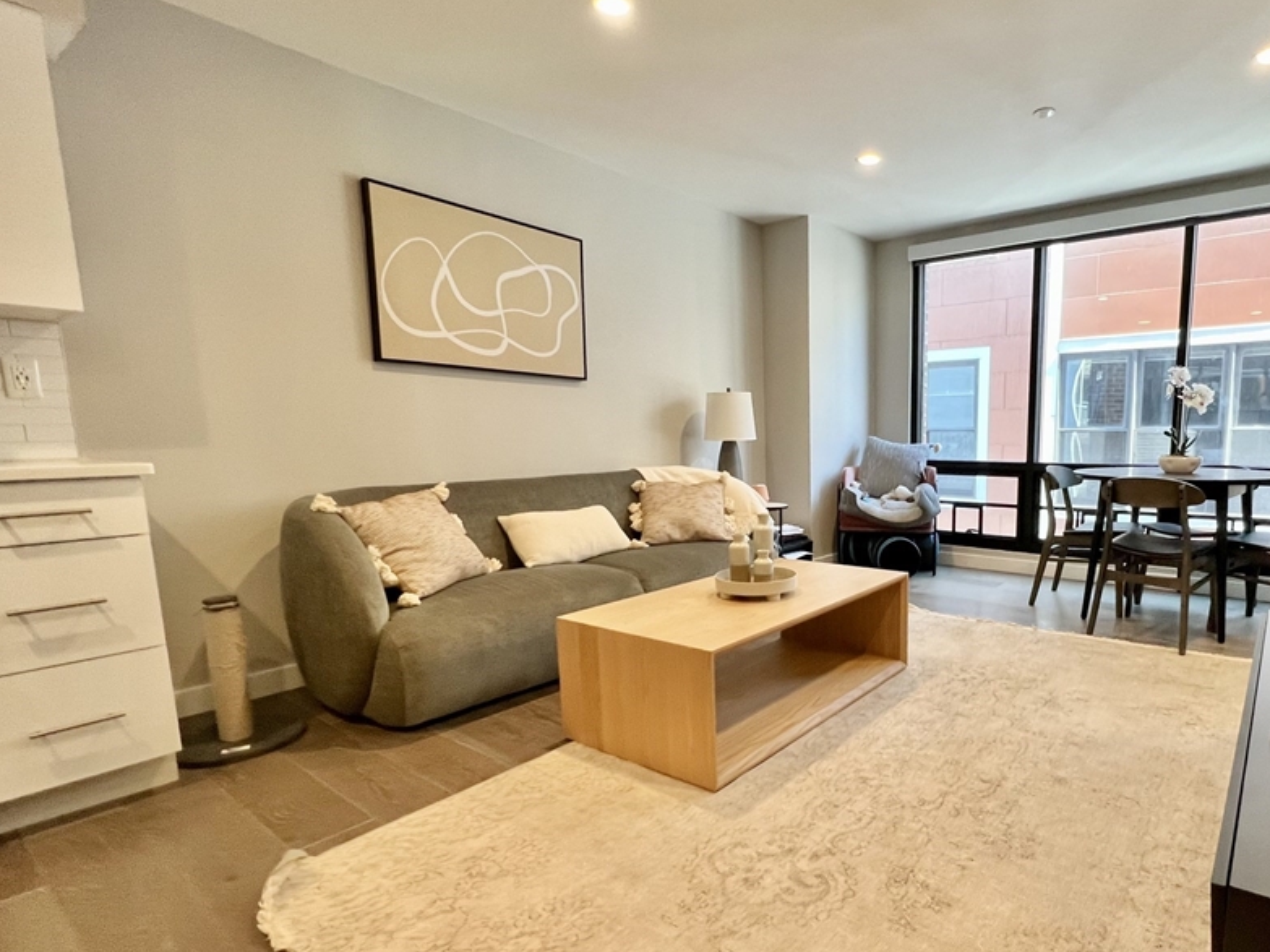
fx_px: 624
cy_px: 538
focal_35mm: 17
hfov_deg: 88.5
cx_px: 824
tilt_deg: -10.0
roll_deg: +3.1
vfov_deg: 74.4
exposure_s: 1/120
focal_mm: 1.57
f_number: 1.8
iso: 250
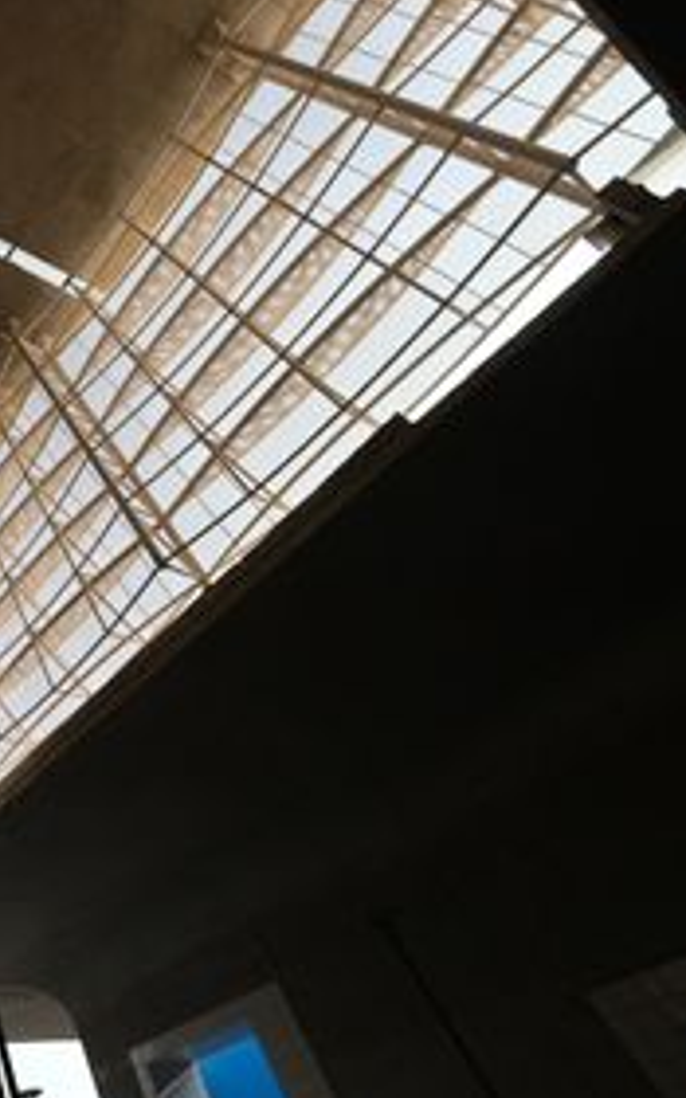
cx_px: -145
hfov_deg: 37.8
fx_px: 718
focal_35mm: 24
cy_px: 535
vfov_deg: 74.8
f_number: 5.6
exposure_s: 1/1000
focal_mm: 10
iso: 800
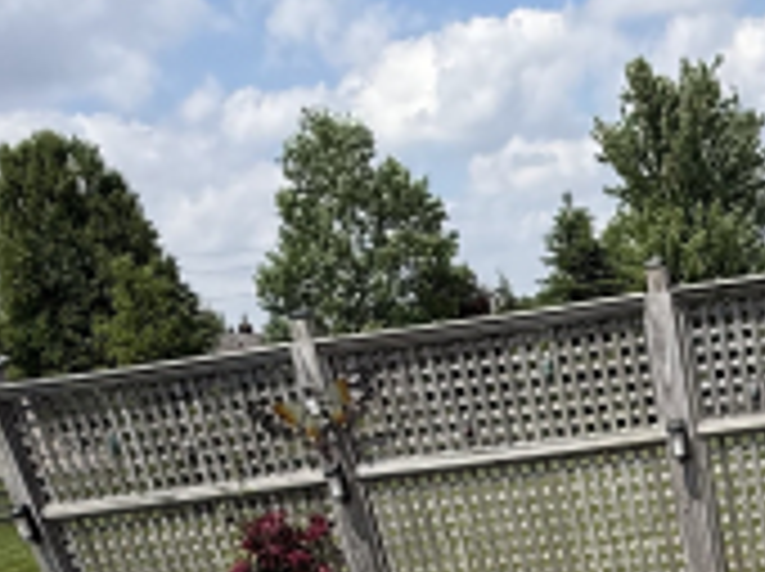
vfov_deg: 22.0
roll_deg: +8.6
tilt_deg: -24.5
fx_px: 1214
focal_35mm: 55
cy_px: 860
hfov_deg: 31.8
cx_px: 799
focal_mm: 2.22
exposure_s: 1/2165
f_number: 2.2
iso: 50
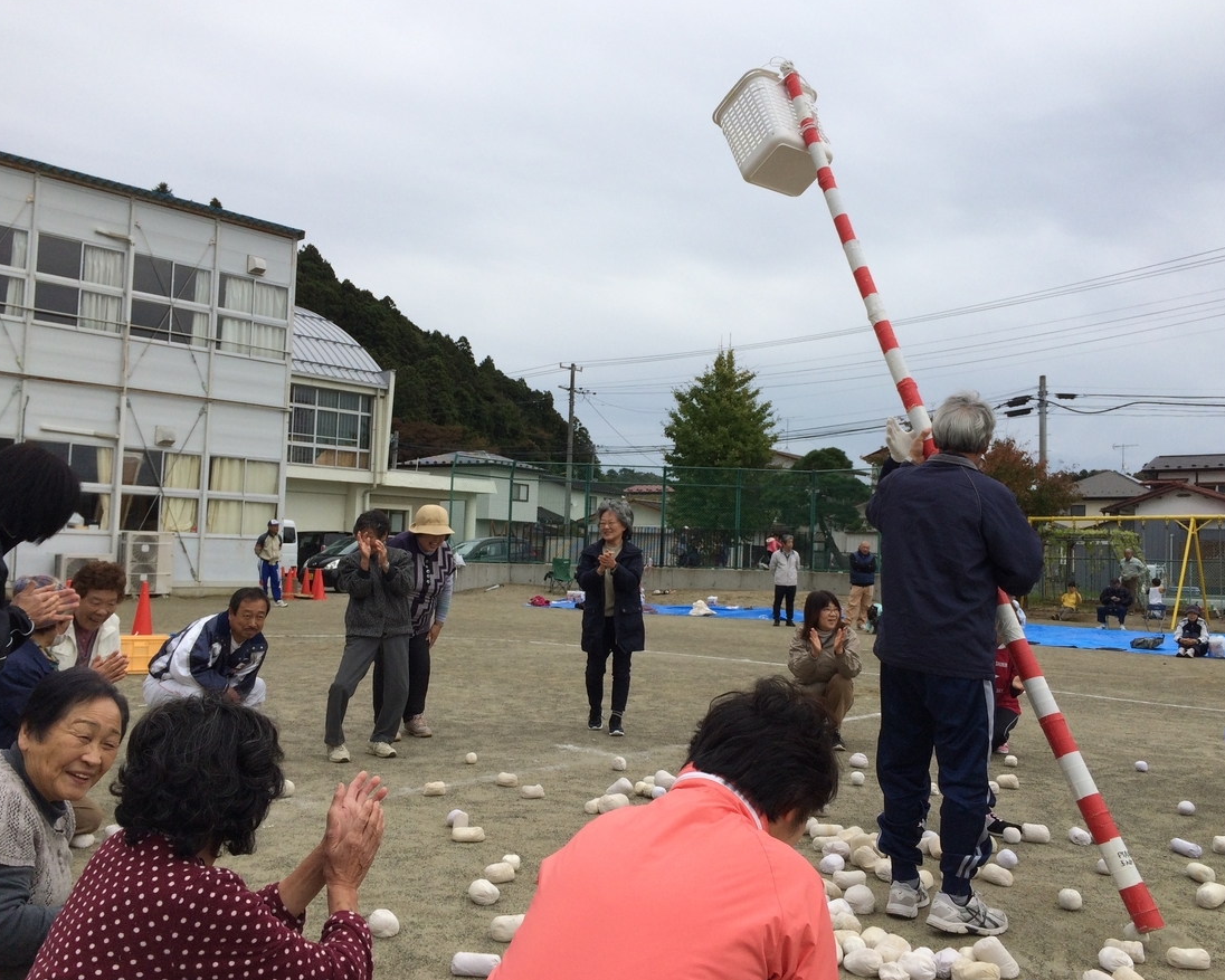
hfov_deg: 57.2
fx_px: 1124
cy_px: 498
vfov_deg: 47.1
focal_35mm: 31
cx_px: 607
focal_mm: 4.15
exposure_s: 1/1953
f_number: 2.2
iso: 32
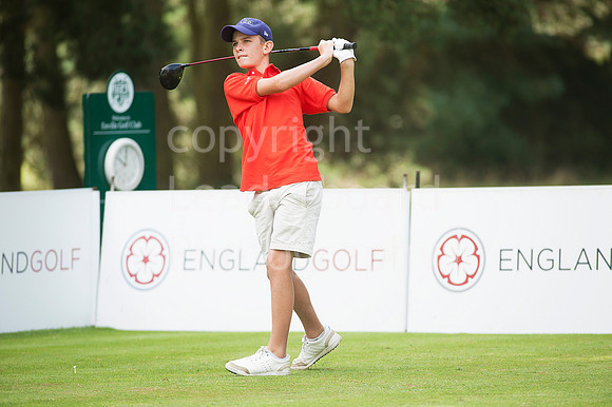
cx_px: 306
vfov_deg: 4.6
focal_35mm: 300
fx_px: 5097
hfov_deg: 6.9
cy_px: 204
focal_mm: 300
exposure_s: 1/1250
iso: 400
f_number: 5
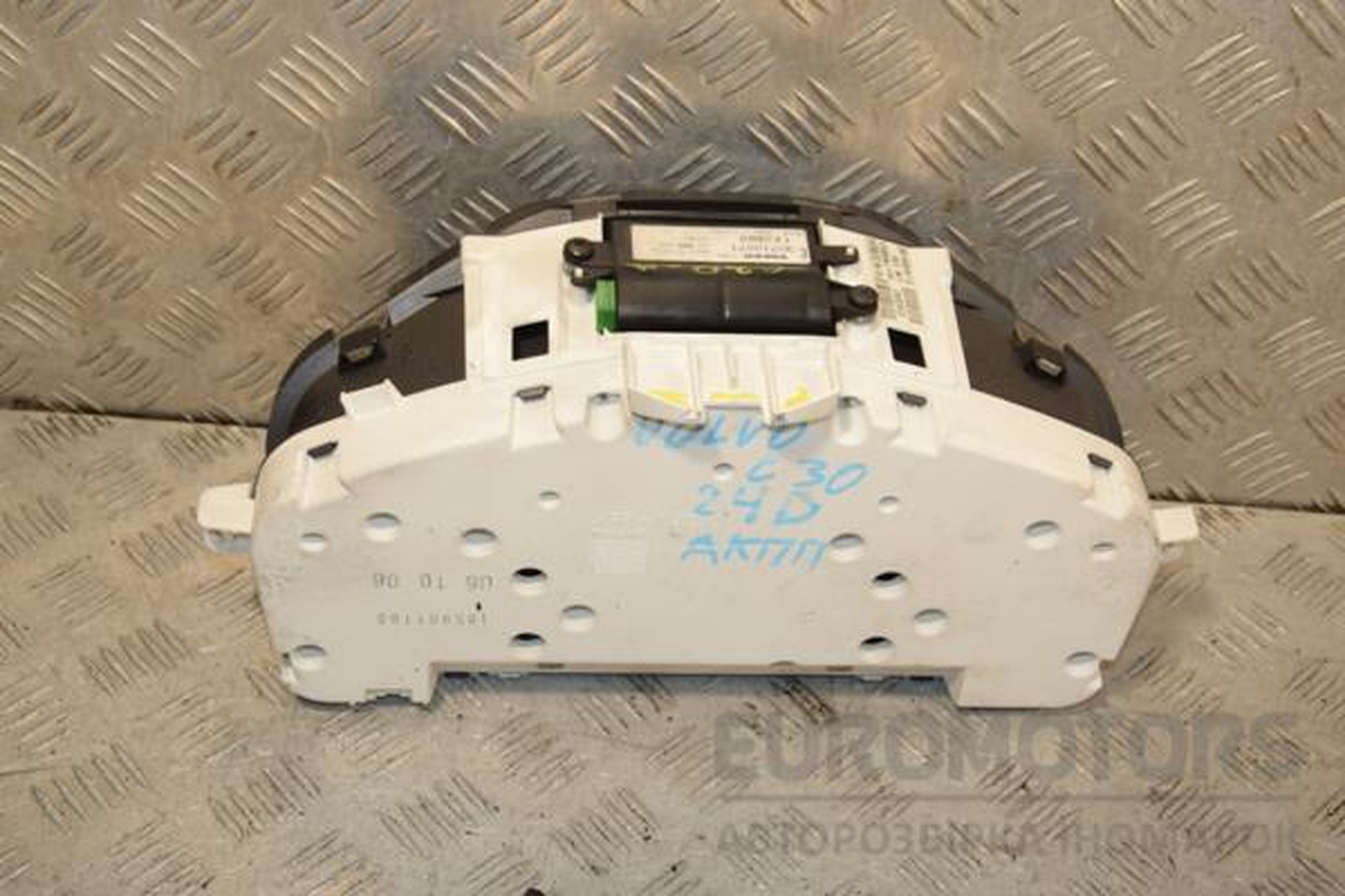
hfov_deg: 37.9
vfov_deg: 25.8
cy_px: 448
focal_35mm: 52
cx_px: 672
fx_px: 1961
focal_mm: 35
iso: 800
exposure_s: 1/200
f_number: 9
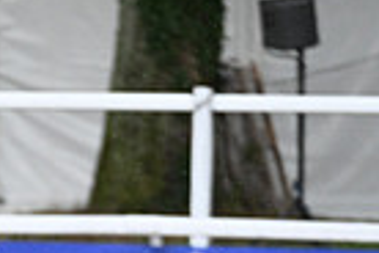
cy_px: 516
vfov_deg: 1.0
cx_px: -115
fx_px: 15001
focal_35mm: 1425
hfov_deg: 1.4
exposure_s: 1/1250
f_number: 4.5
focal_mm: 340
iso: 2500
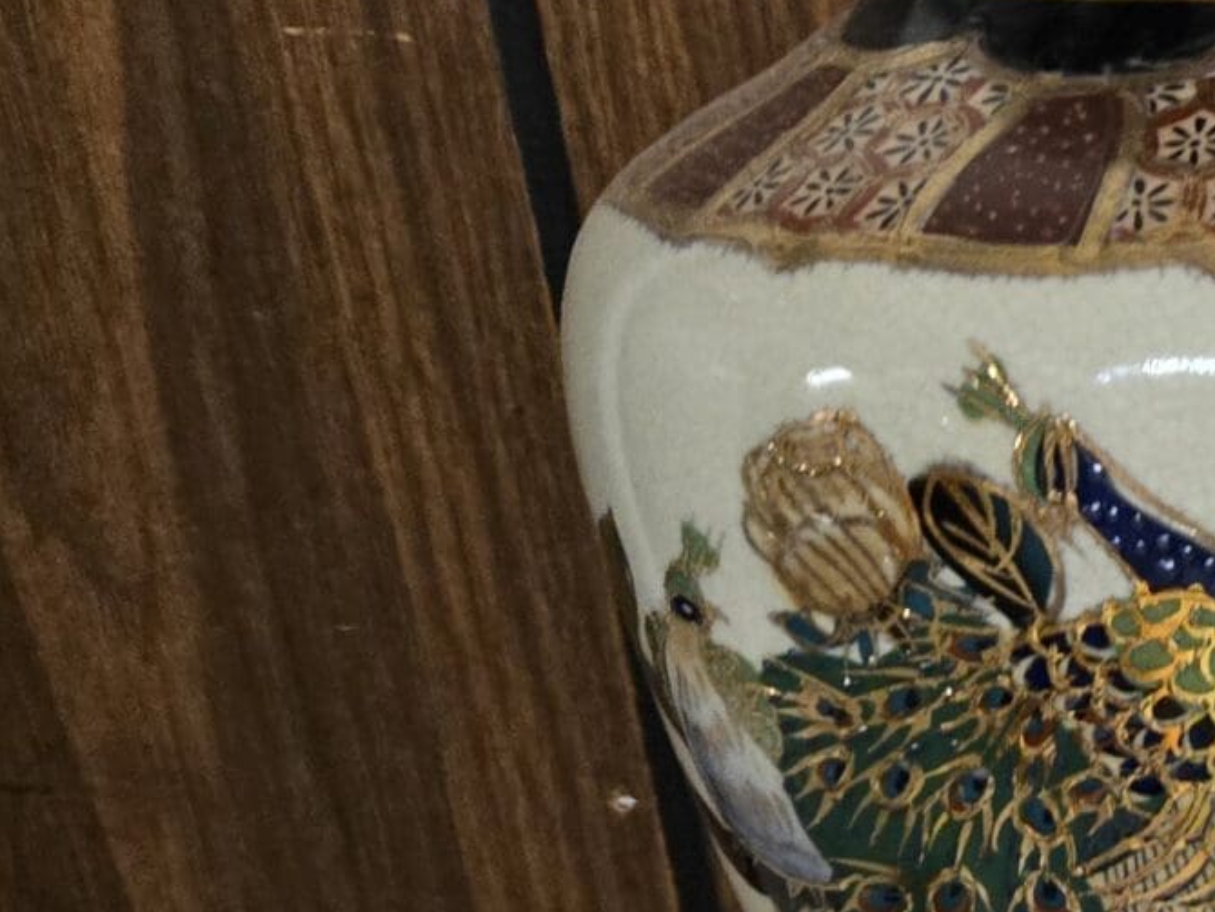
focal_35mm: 88
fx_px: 3089
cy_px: 1117
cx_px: 2292
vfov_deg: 16.1
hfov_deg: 17.4
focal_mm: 5.4
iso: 800
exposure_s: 1/60
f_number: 1.8
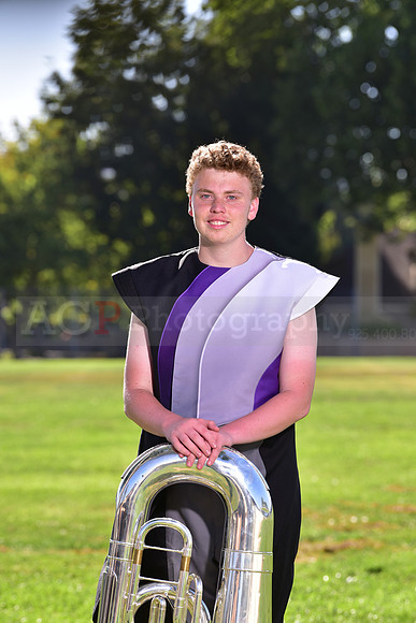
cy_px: 312
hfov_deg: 8.1
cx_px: 208
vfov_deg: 12.1
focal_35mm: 170
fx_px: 2945
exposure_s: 1/250
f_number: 5.6
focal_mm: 170
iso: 100
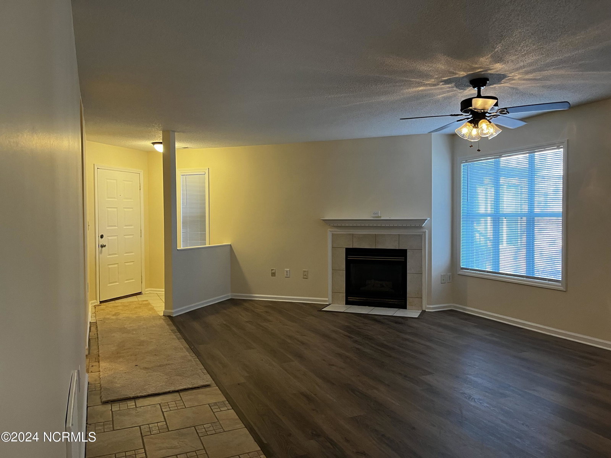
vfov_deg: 53.1
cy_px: 229
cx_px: 306
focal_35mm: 26
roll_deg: +0.2
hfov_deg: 67.3
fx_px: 459
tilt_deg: -1.6
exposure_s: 1/60
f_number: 1.6
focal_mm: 5.1
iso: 160
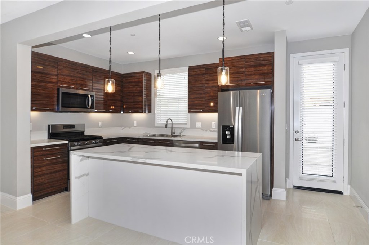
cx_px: 184
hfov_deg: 90.1
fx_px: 184
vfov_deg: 67.2
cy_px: 122
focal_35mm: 18
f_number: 7.1
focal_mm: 12
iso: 400
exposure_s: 1/60
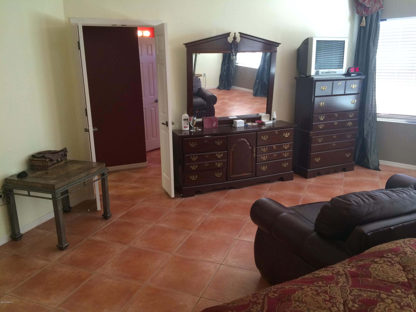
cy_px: 156
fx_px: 349
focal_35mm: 29
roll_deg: +1.3
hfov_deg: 61.7
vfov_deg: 48.2
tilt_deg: -16.2
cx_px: 208
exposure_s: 1/30
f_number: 2.2
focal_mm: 4.15
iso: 160
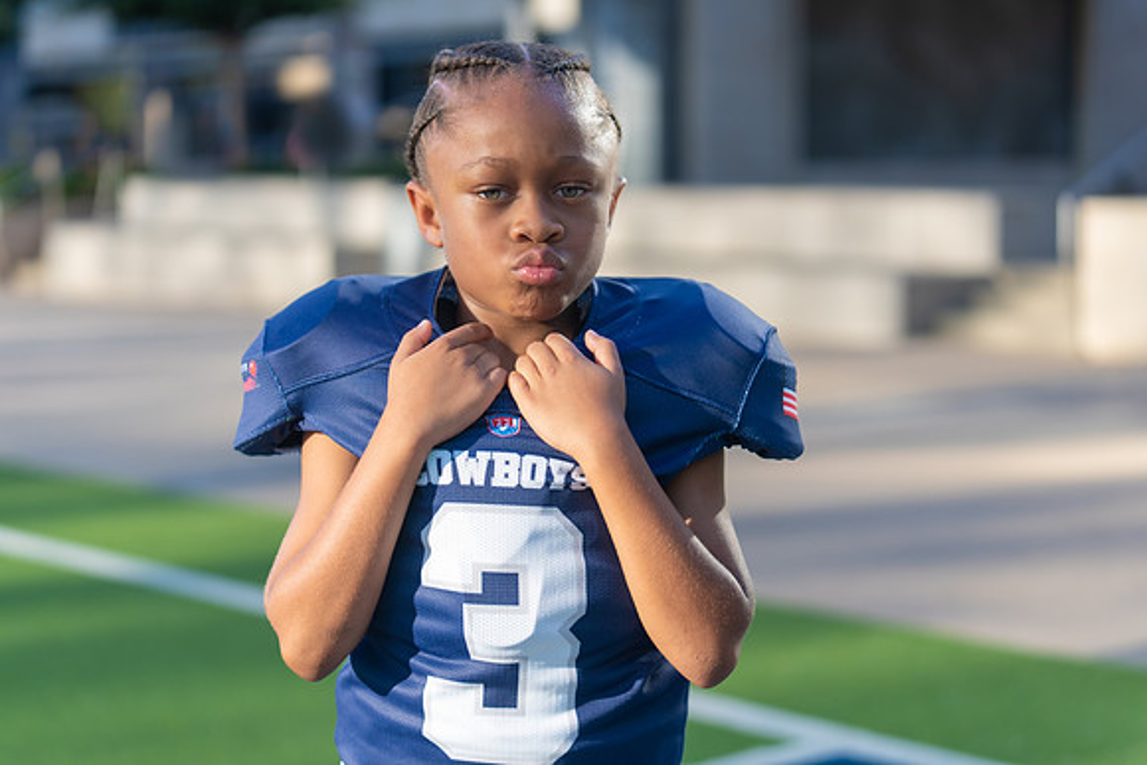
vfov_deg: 19.5
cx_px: 574
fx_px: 2231
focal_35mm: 70
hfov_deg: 28.8
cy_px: 382
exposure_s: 1/500
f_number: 2.8
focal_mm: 70
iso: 100
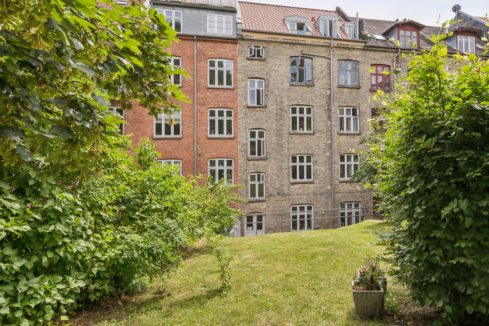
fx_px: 280
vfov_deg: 60.2
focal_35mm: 21
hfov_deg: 81.7
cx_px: 279
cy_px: 145
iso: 100
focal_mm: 16.5
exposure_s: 1/160
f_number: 6.3
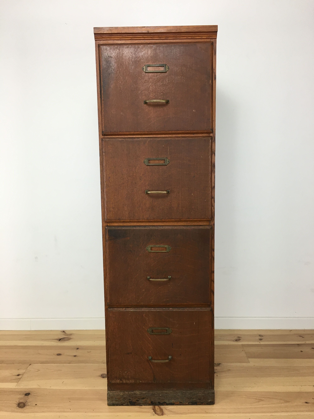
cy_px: 210
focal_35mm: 29
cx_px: 157
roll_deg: +1.5
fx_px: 351
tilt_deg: -7.7
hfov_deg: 48.2
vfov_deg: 61.7
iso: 50
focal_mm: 4.15
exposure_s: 1/33
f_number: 2.2
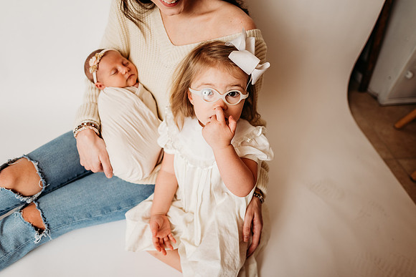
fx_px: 277
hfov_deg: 73.7
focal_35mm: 24
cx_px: 208
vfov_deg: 53.2
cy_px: 138
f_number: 2.2
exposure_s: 1/200
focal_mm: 24
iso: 100
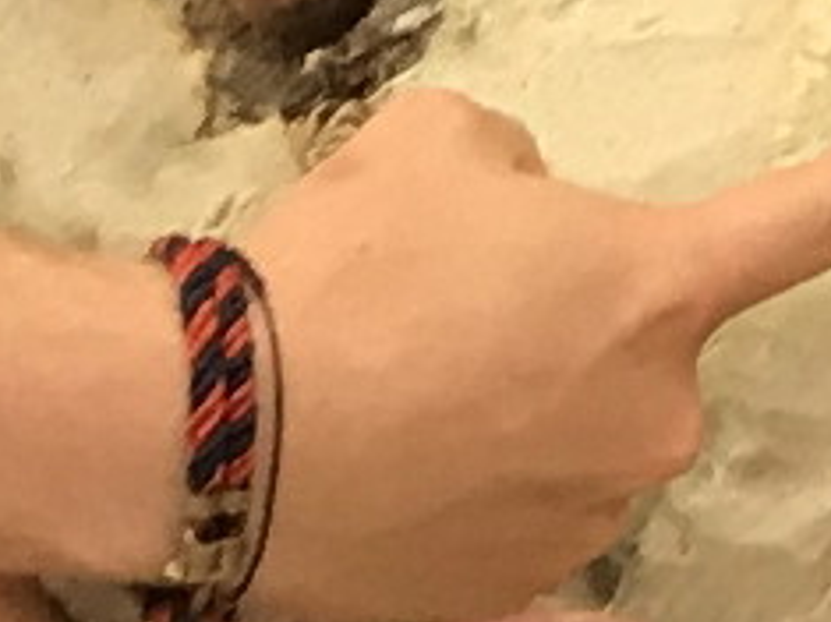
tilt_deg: -3.8
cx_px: 1883
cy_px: -1244
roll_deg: +0.6
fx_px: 5207
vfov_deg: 6.3
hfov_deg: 8.5
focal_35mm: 217
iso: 40
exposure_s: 1/17
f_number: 1.8
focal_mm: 3.99
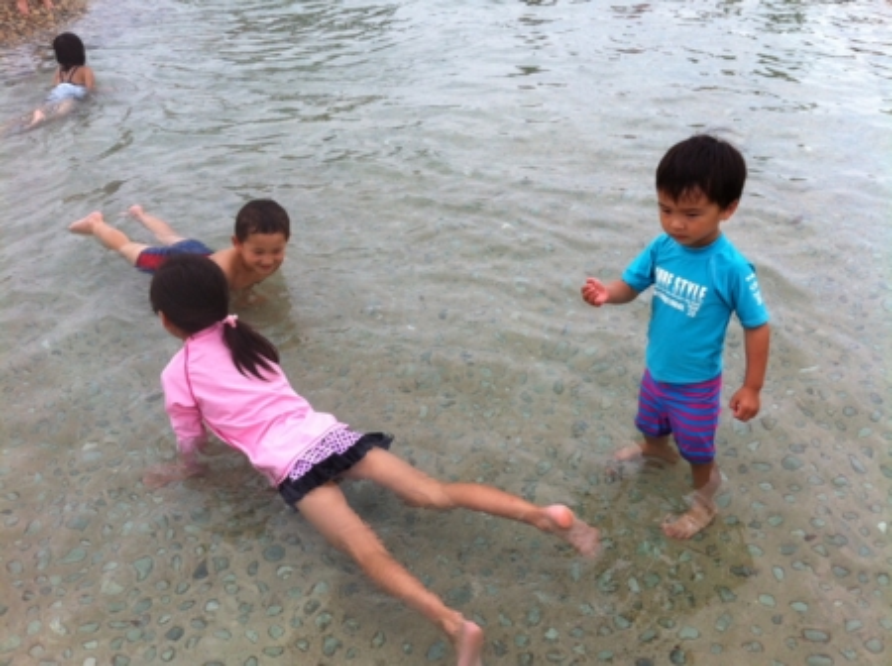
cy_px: 333
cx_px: 446
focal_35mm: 35
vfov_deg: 40.6
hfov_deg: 52.7
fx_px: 900
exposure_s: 1/862
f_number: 2.8
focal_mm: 3.85
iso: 80
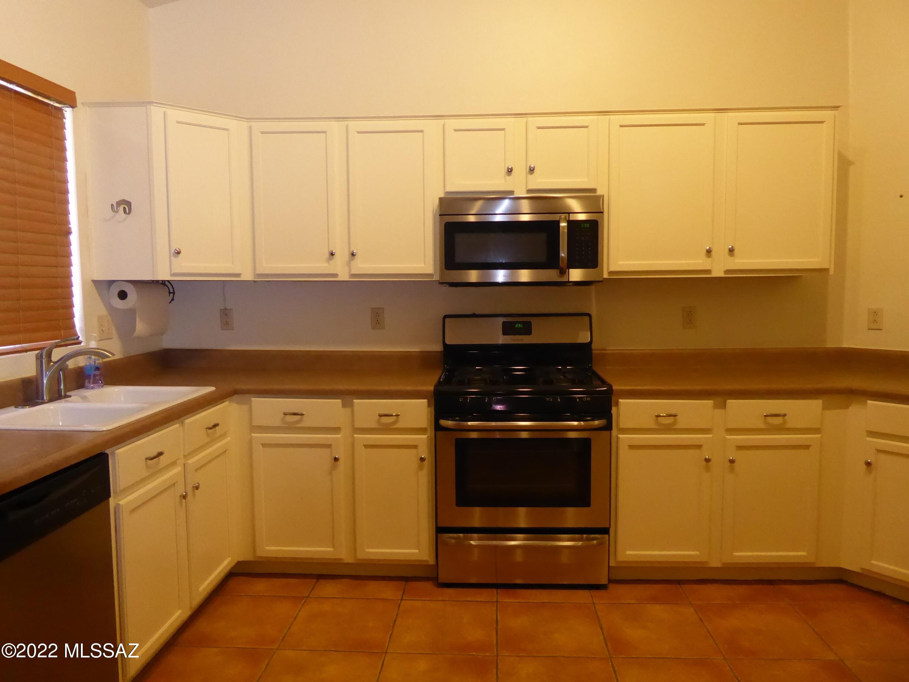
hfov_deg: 69.4
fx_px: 656
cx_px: 454
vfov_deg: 54.9
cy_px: 341
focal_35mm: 25
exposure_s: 1/60
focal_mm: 4.3
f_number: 3.3
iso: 800
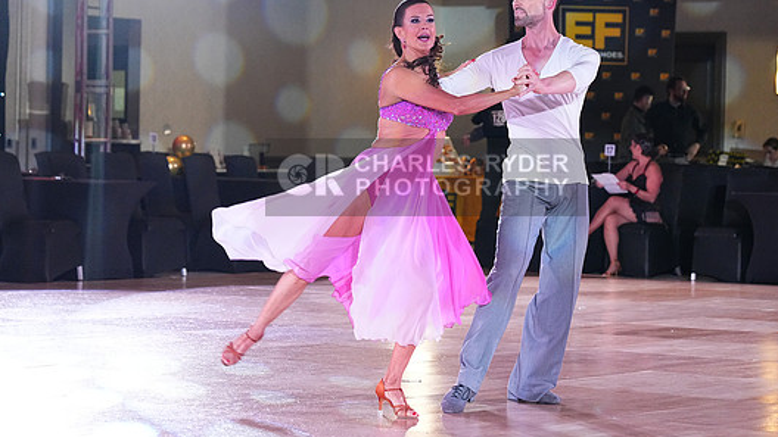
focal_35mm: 115
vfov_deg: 10.5
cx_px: 426
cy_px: 177
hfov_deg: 18.6
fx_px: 2372
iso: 6400
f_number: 5
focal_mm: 100
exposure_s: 1/320
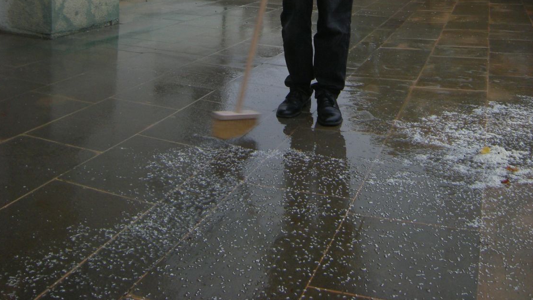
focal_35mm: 41
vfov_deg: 26.1
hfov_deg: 49.4
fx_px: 580
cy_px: -53
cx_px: 266
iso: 104
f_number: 2.8
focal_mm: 4.7
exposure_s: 1/56.3
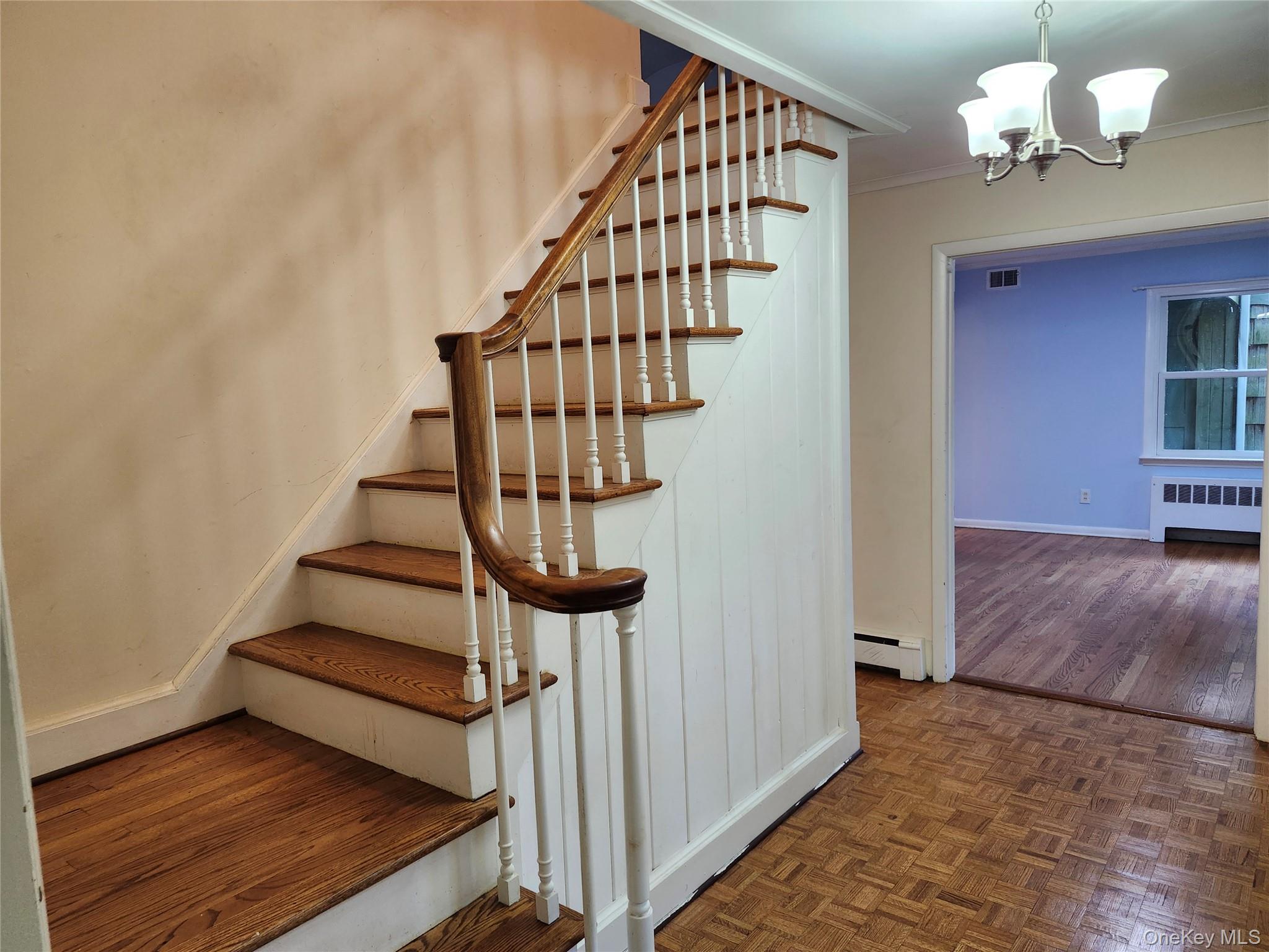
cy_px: 476
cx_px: 634
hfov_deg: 73.9
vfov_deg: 58.9
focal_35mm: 23
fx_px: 843
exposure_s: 1/120
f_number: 1.8
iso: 320
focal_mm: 5.54
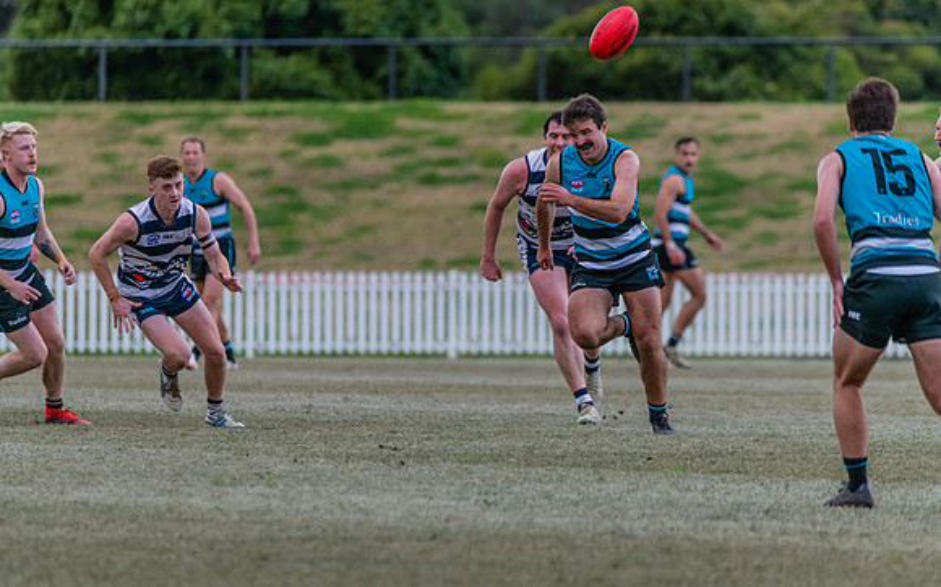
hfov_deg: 4.6
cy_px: 313
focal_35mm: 461
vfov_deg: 2.8
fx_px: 11814
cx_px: 469
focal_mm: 450
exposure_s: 1/1600
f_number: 6
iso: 2000
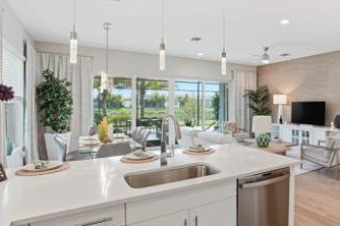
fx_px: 217
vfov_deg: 55.0
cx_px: 224
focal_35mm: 23
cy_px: 104
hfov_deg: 74.0
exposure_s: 1/50
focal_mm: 16
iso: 200
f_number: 9
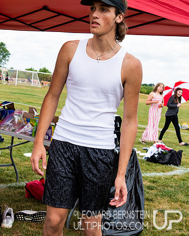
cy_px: 118
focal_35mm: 65
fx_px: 458
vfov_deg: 28.9
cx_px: 93
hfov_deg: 23.3
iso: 400
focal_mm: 31
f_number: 6.3
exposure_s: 1/640
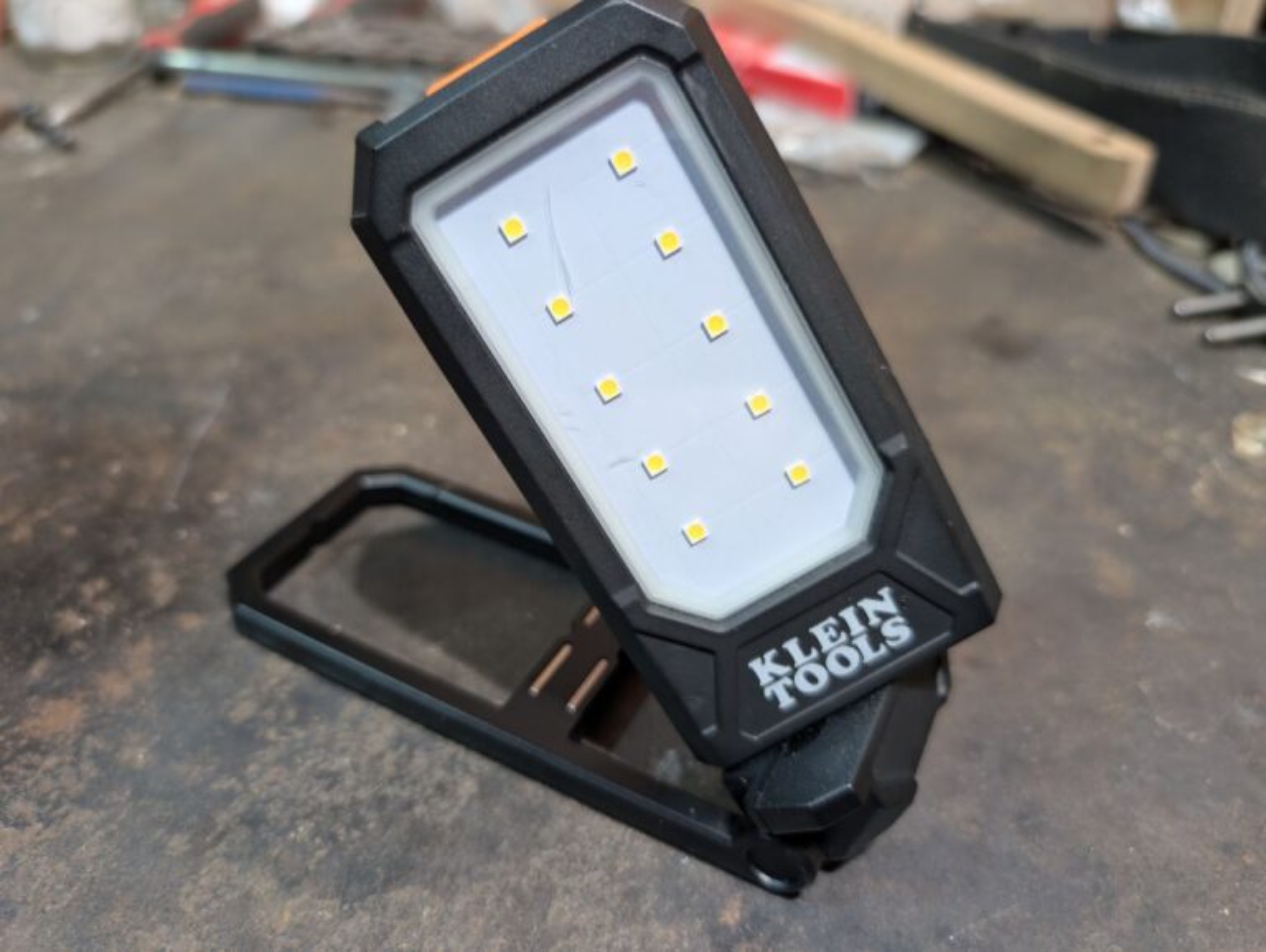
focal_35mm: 24
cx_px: 633
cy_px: 476
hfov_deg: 71.5
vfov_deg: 56.9
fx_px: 879
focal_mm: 6.9
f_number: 1.68
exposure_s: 1/30
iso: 122
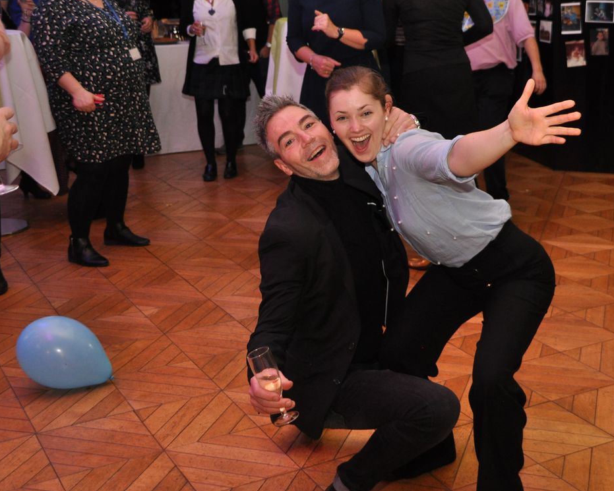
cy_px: 212
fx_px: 1054
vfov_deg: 26.2
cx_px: 410
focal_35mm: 58
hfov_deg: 32.2
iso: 800
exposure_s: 1/60
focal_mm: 30
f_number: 4.2
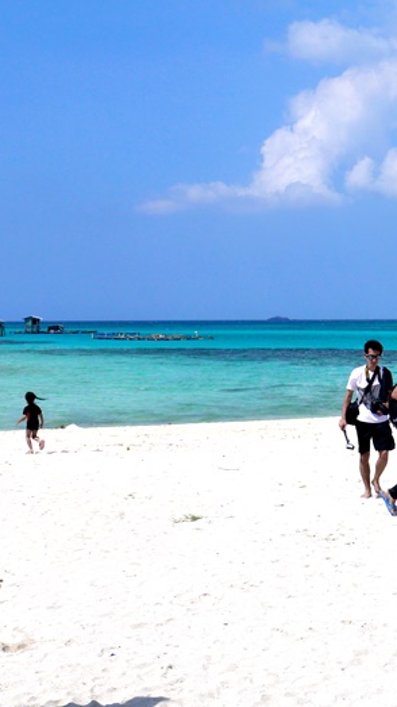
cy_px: 354
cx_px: 253
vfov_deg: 30.2
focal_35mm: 70
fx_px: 1311
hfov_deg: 17.2
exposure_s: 1/1000
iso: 200
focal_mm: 24
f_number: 11
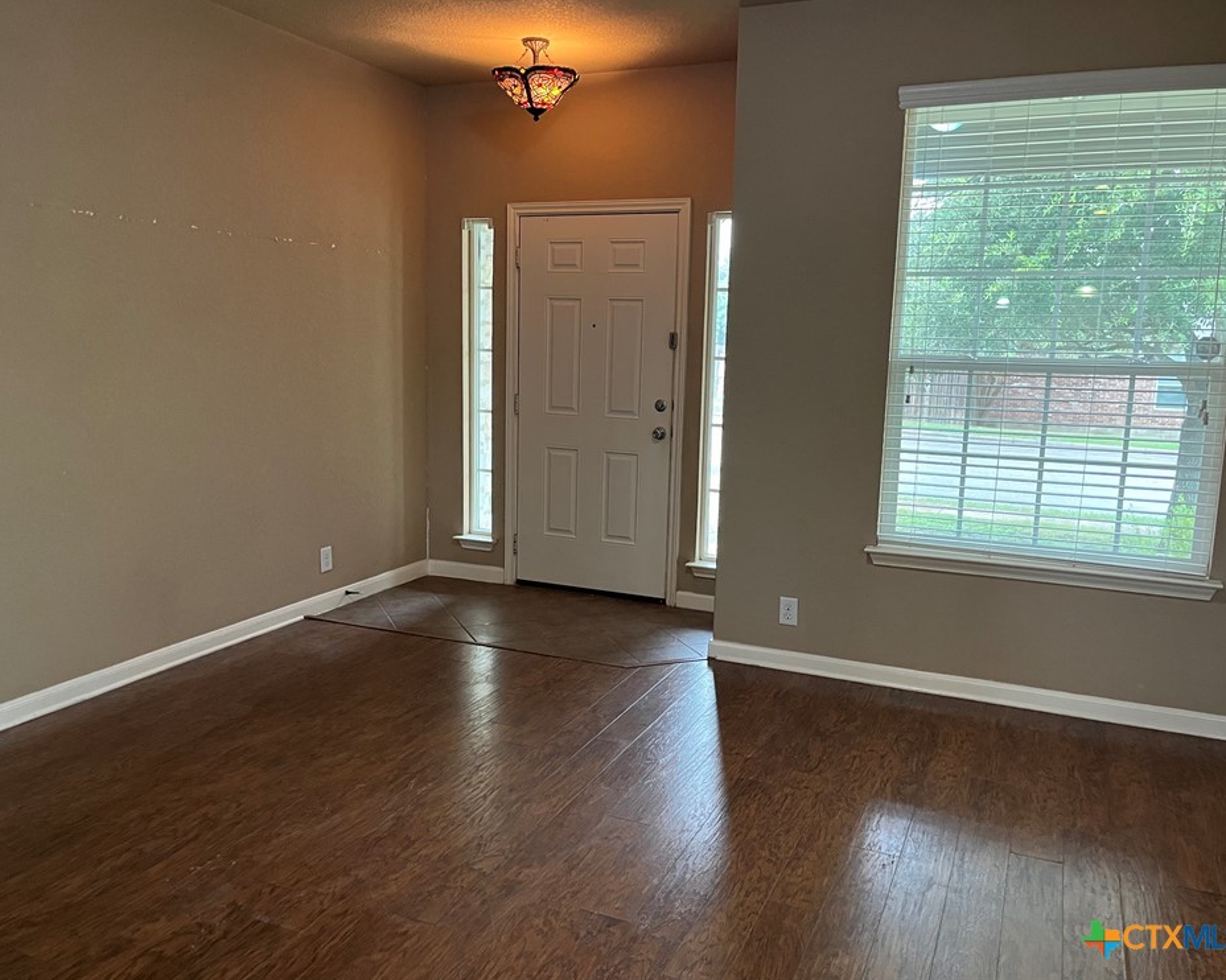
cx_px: 597
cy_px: 478
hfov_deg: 62.2
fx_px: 1016
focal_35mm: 28
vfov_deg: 51.5
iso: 250
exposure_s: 1/60
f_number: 1.6
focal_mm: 5.1
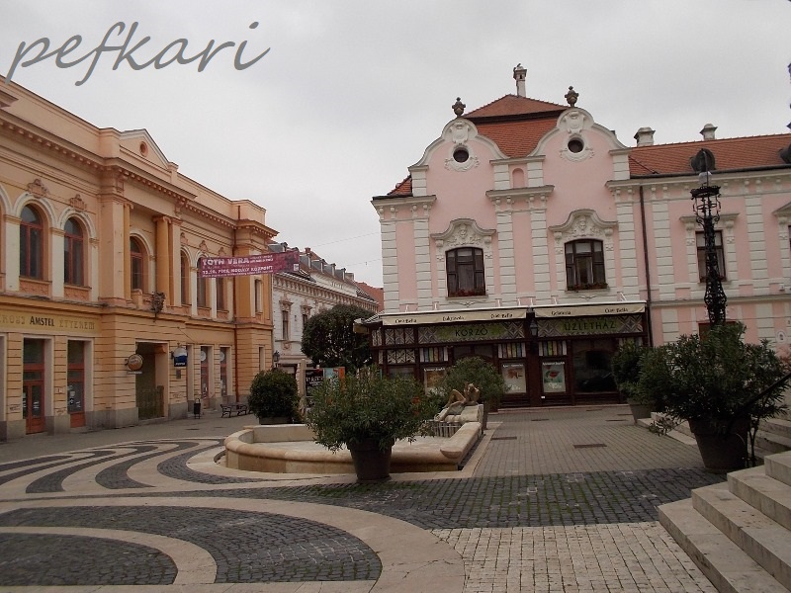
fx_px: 663
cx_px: 396
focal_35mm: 29
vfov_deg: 48.2
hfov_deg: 61.7
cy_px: 296
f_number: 3.3
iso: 80
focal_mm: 4.1
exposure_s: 1/400
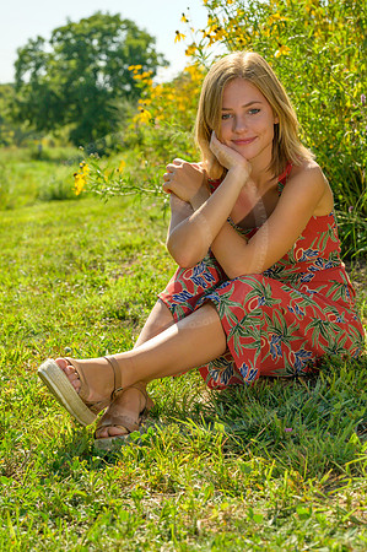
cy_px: 276
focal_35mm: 85
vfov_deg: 23.9
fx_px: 1303
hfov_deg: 16.0
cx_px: 184
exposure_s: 1/2500
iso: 200
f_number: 7.1
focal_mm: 85
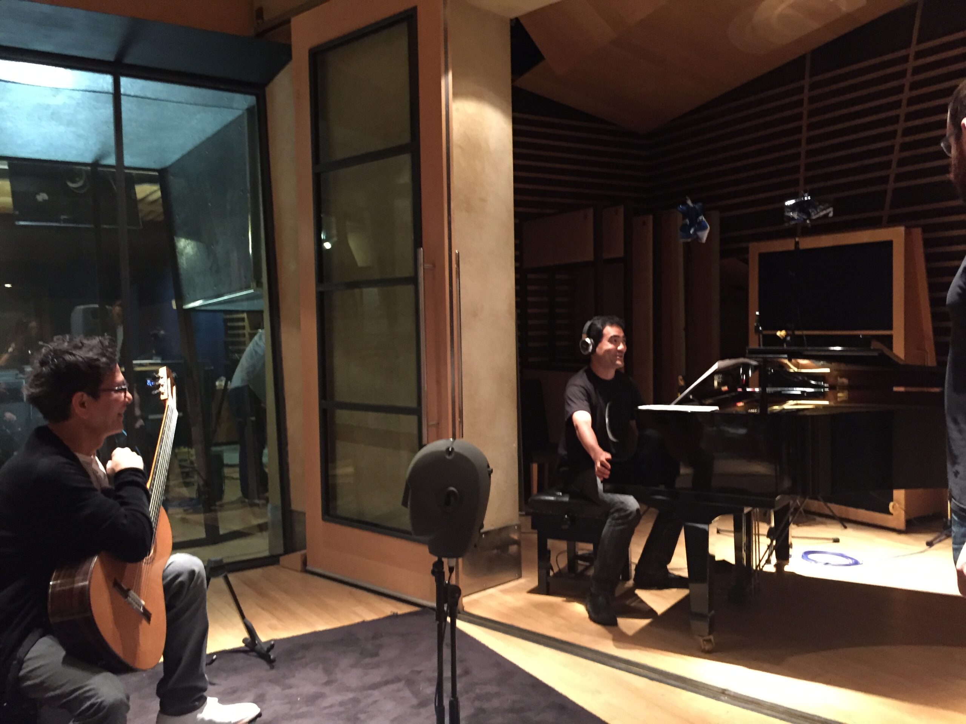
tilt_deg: -1.6
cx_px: 483
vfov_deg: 48.2
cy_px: 362
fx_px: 809
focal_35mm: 29
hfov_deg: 61.7
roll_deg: +0.3
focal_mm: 4.15
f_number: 2.2
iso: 640
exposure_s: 1/17
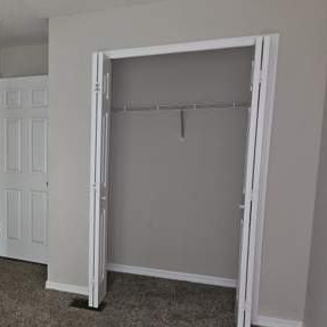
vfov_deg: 48.3
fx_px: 363
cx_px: 59
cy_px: 186
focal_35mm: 34
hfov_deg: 45.6
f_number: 1.8
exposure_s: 1/15.3
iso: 125
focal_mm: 5.4
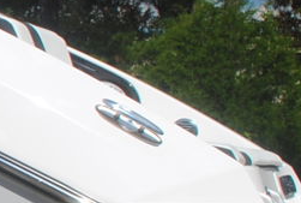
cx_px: -419
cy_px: 138
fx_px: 1602
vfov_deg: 7.2
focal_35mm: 191
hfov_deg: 9.5
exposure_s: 1/400
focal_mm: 20
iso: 100
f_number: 10
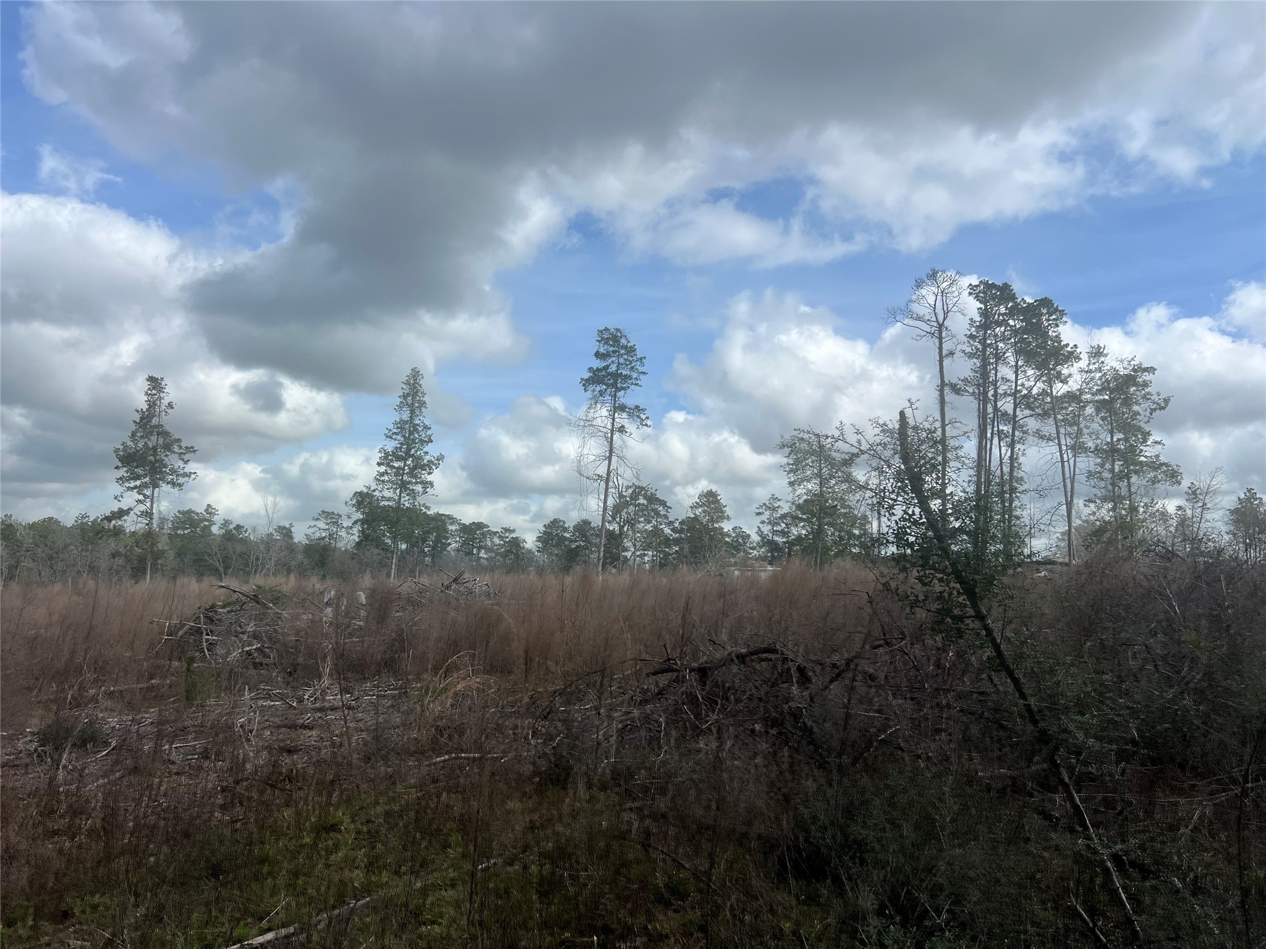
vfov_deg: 53.1
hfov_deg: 67.3
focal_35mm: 26
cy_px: 474
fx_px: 951
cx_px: 633
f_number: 1.5
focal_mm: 5.7
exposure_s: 1/6579
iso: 50
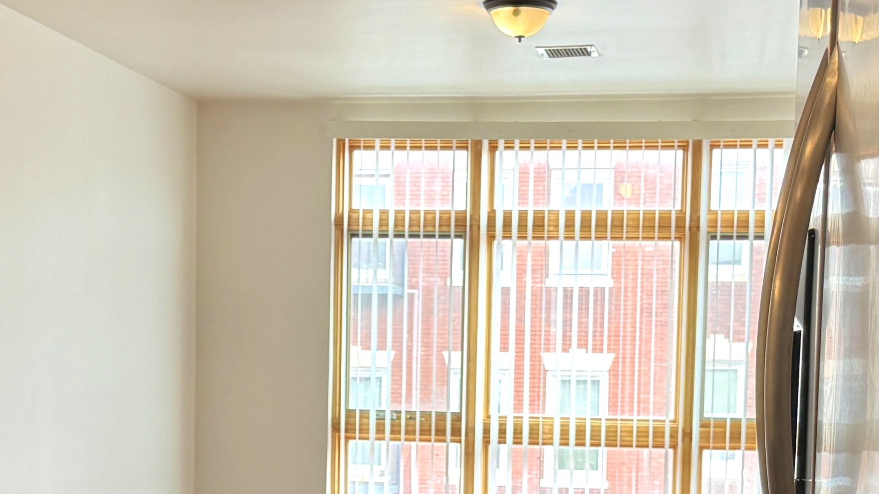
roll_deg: -1.7
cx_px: 463
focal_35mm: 79
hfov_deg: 26.8
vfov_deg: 15.0
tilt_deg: -3.7
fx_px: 1841
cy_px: 495
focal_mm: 6.86
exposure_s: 1/120
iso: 125
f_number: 1.78
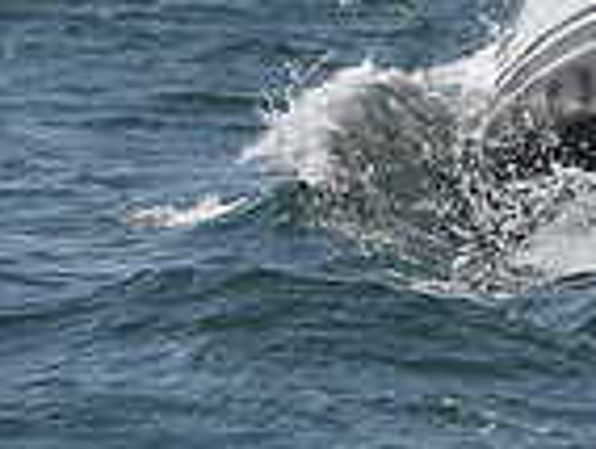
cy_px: -204
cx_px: 1142
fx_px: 10469
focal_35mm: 607
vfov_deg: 2.5
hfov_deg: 3.2
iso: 250
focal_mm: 155
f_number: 7.1
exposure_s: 1/1000
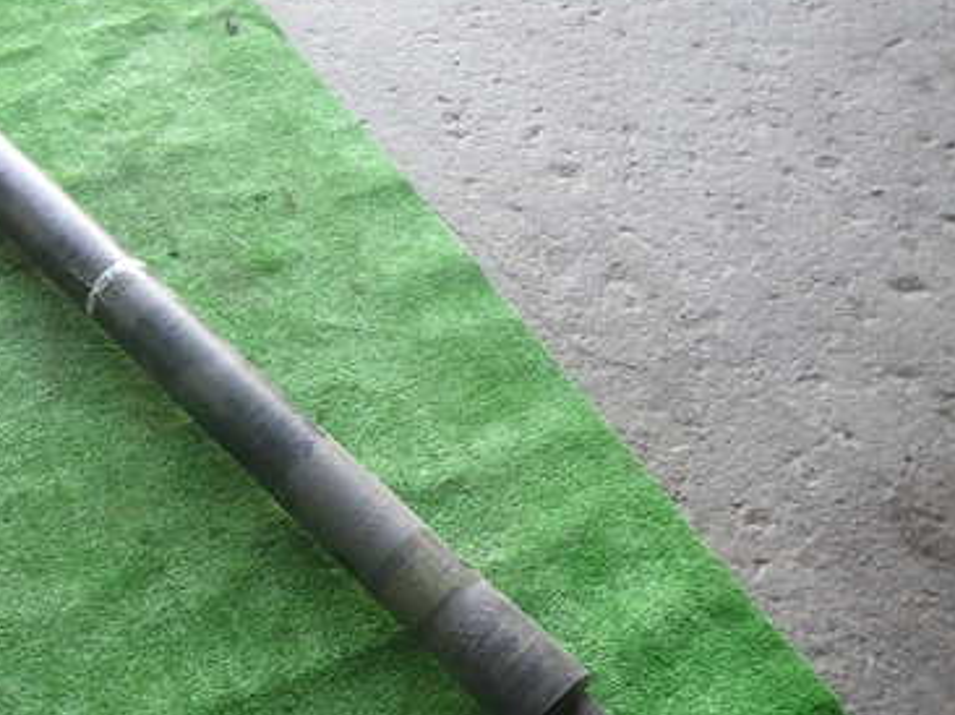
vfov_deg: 34.8
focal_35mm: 41
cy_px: 467
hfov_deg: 43.4
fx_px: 1130
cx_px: 177
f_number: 2
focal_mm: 4.5
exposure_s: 1/60
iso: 160
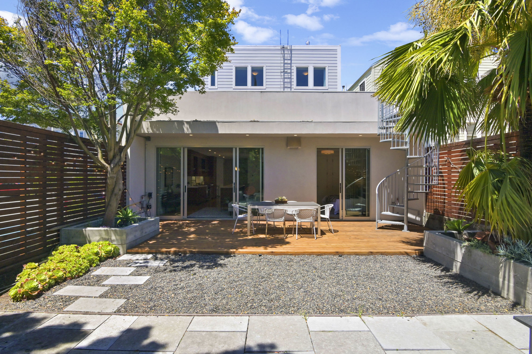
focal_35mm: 17
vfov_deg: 70.4
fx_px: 251
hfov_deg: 93.3
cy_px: 177
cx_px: 266
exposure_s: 1/1600
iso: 400
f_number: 11
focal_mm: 17
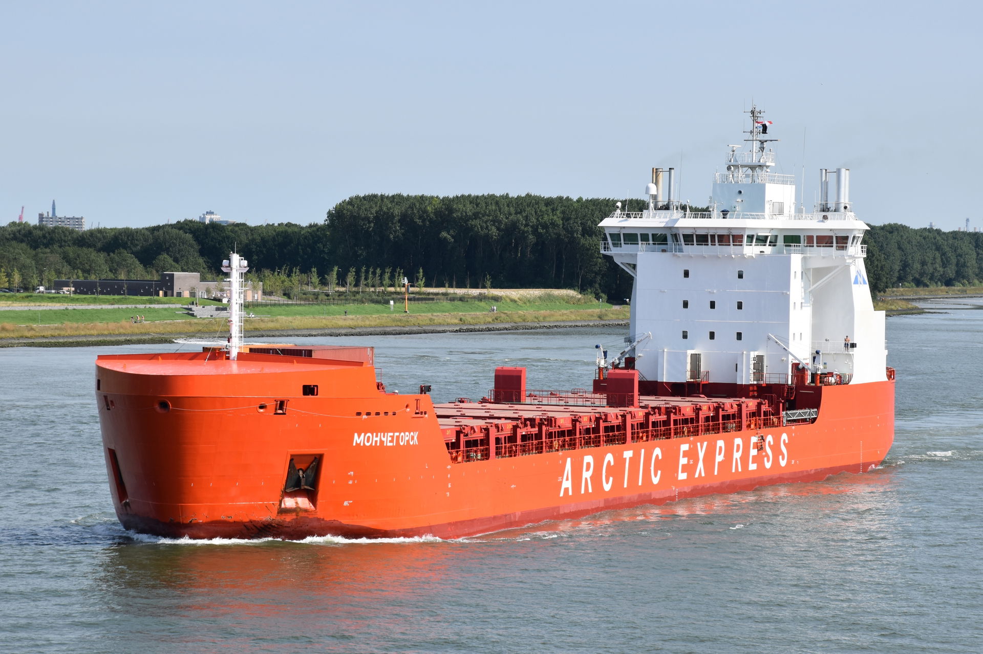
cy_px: 327
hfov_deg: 14.4
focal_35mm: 142
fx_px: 3889
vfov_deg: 9.6
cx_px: 492
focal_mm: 95
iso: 200
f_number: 10
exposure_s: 1/400
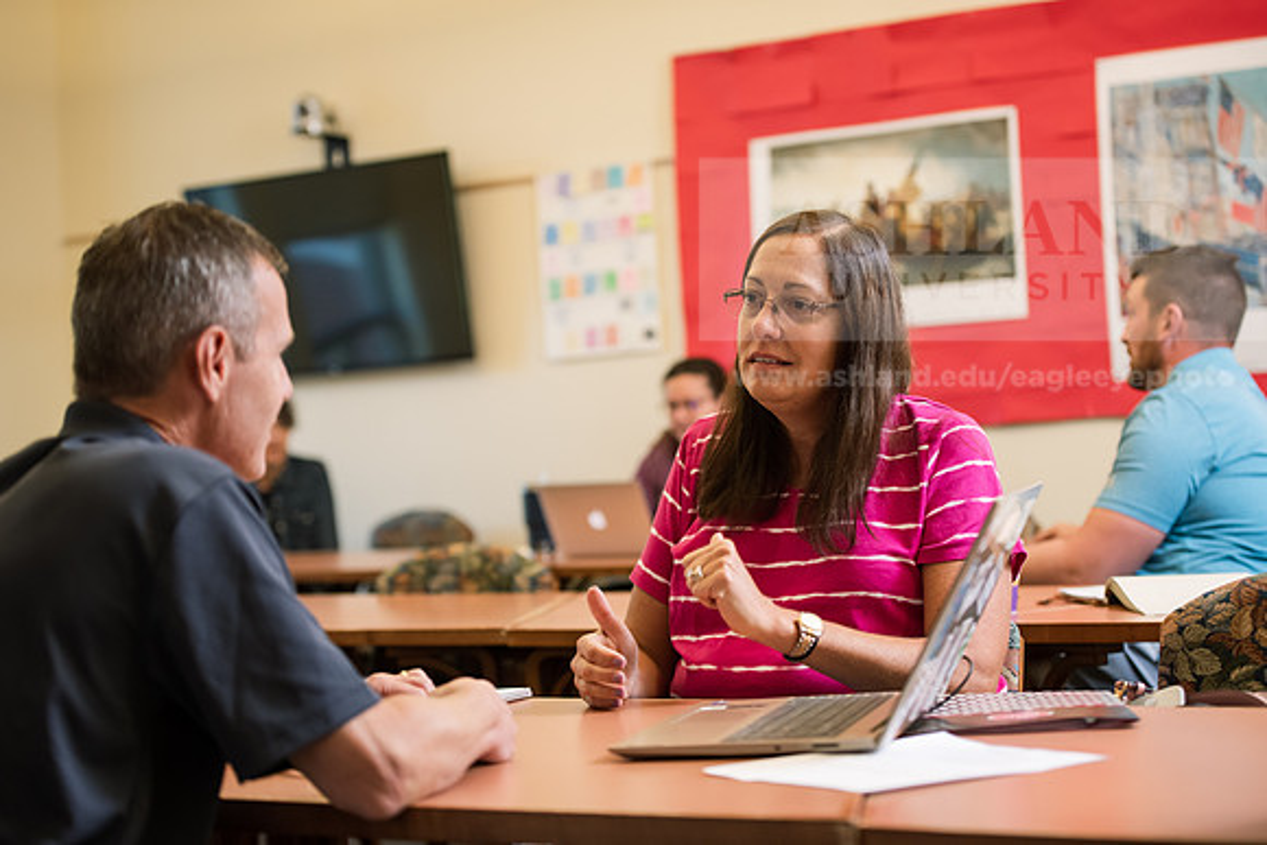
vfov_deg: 19.5
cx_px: 634
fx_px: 2464
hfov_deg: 28.8
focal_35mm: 70
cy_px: 422
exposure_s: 1/200
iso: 1000
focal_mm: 70
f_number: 2.8
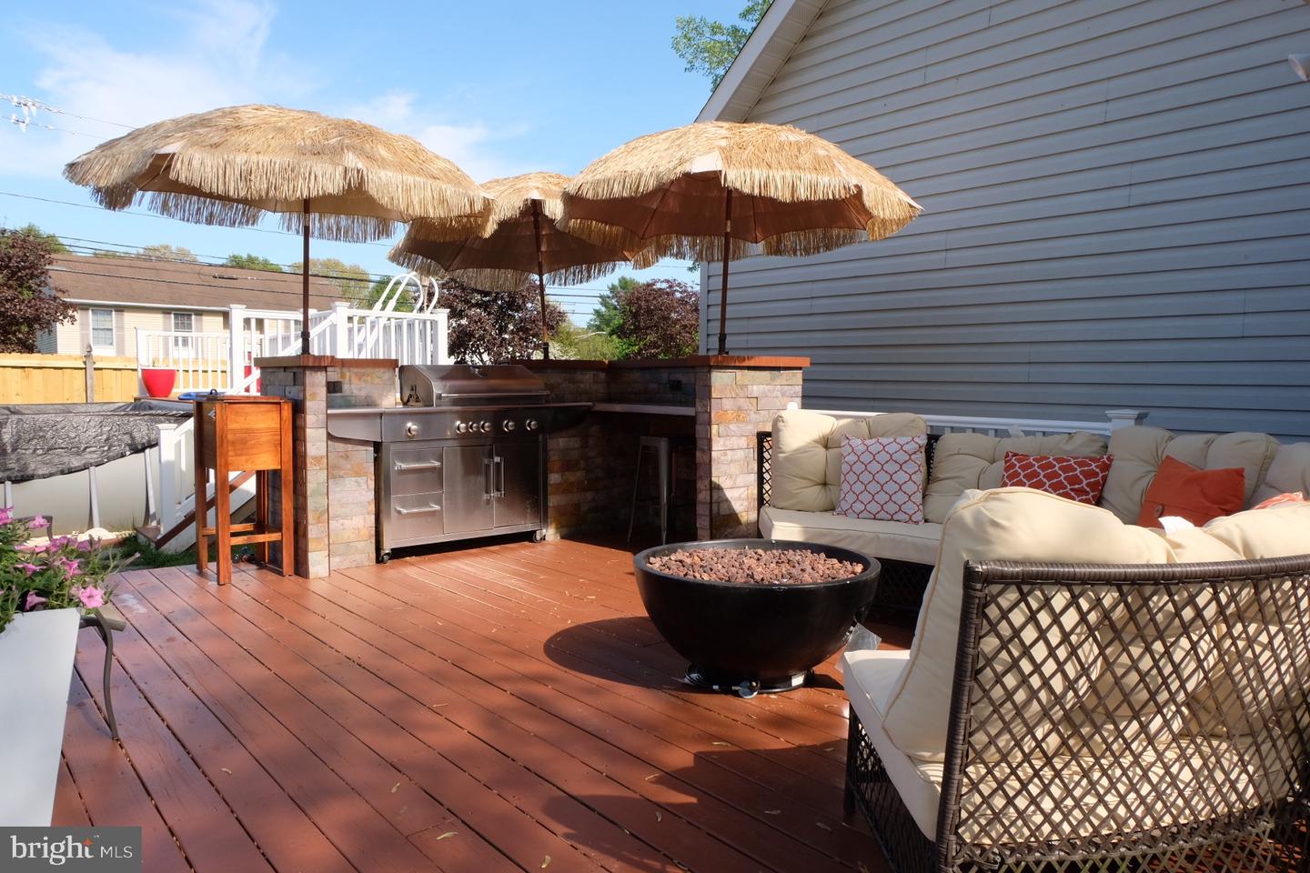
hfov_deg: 73.7
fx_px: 873
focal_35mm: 24
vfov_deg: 53.1
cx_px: 655
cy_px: 436
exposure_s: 1/160
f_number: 11
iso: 400
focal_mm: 16
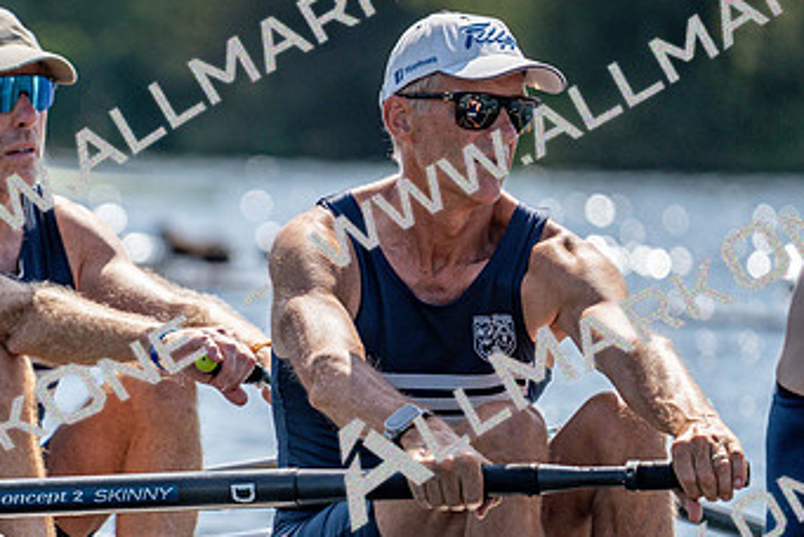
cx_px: 137
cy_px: 307
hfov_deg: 3.6
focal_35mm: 569
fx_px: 12718
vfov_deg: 2.4
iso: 400
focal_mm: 335
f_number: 6.3
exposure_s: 1/2000
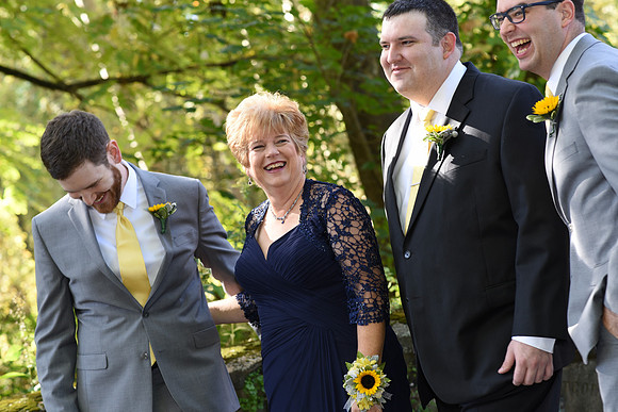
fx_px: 1459
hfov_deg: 23.9
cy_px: 206
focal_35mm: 85
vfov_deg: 16.1
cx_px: 309
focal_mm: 85
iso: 500
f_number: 4.5
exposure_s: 1/200
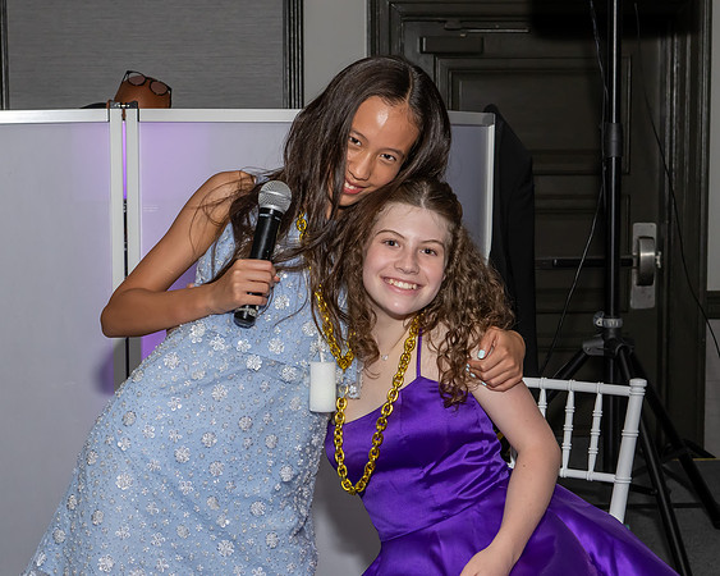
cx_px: 317
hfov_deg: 25.9
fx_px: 1563
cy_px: 285
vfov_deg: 20.9
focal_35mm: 73
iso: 1000
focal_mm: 40
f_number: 7.1
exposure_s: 1/250
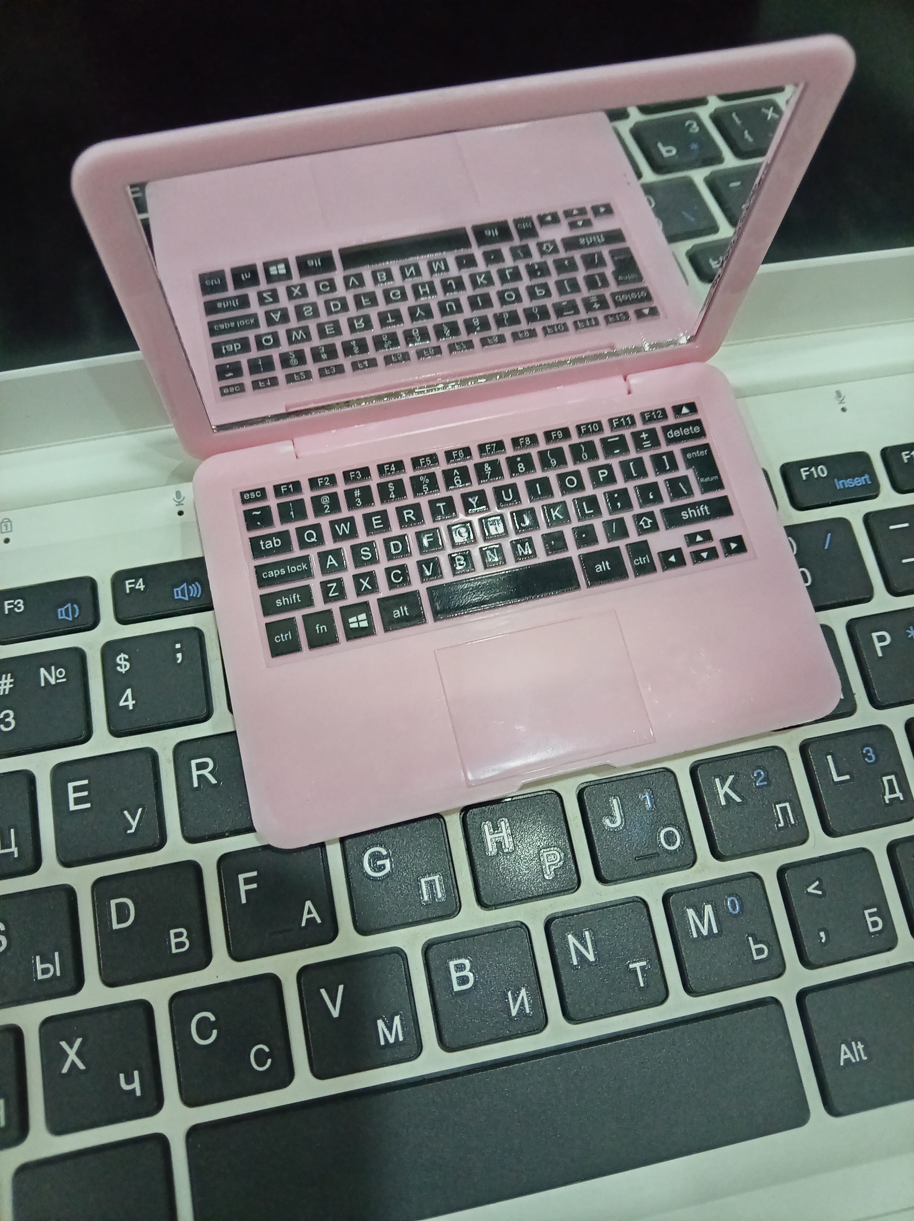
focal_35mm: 25
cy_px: 610
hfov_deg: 54.8
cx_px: 457
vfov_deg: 69.4
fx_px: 881
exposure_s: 1/25
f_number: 1.8
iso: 632
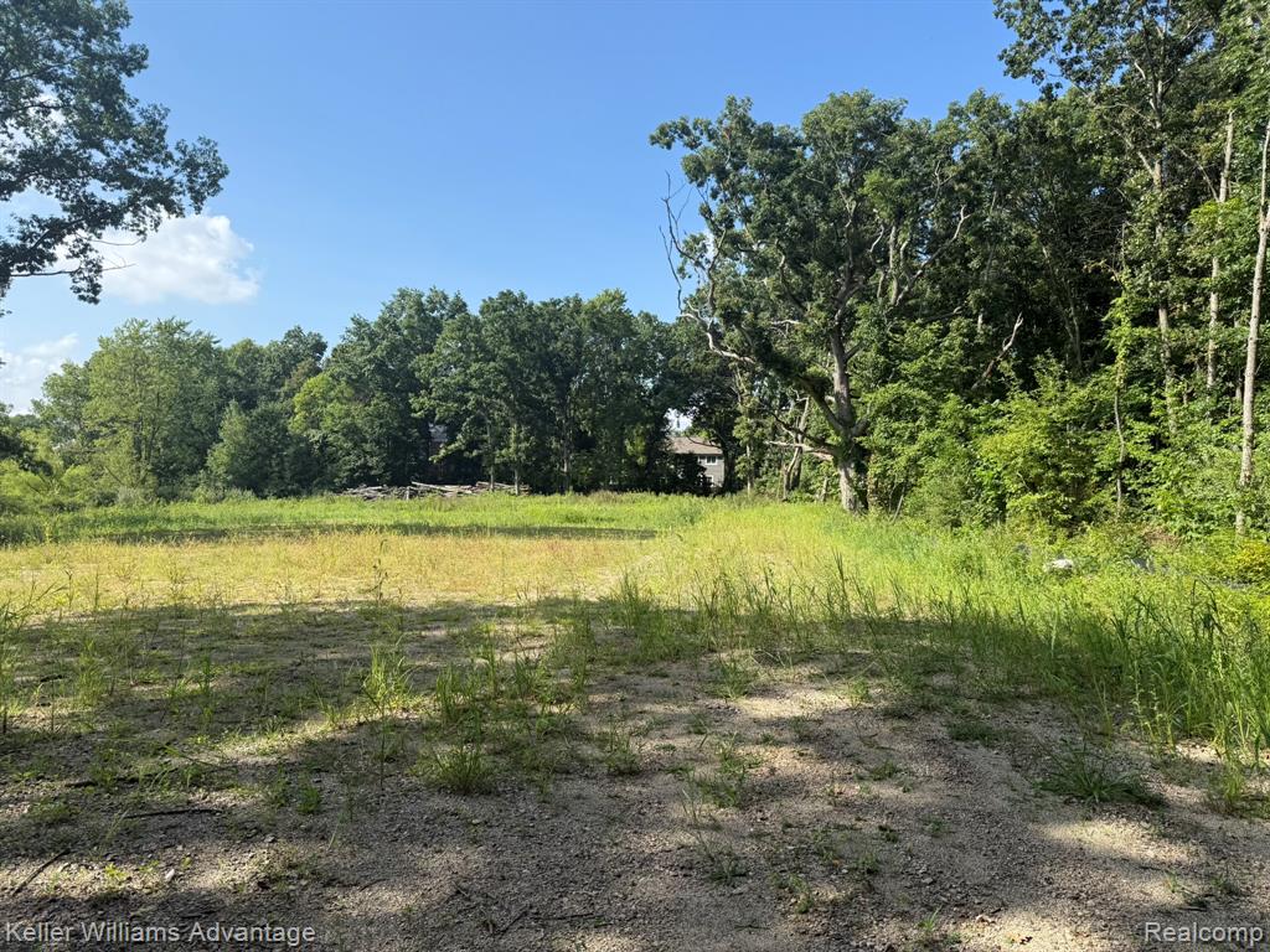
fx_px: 881
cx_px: 635
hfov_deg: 71.6
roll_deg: -0.9
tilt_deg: +0.6
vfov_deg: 56.8
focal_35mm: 24
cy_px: 476
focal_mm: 6.76
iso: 80
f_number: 1.78
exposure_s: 1/2232
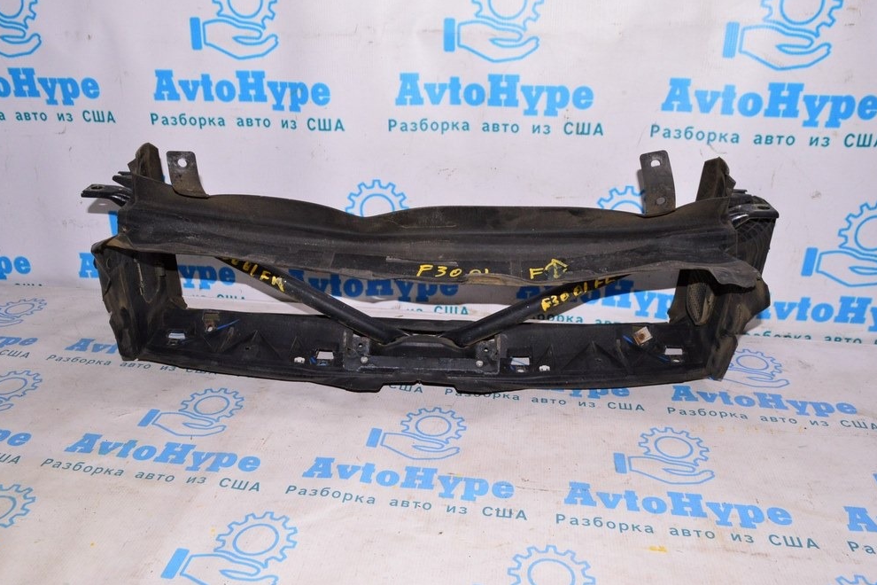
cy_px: 285
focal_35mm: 31
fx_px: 755
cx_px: 431
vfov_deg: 42.3
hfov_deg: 60.3
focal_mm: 20
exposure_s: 1/200
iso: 1600
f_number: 8
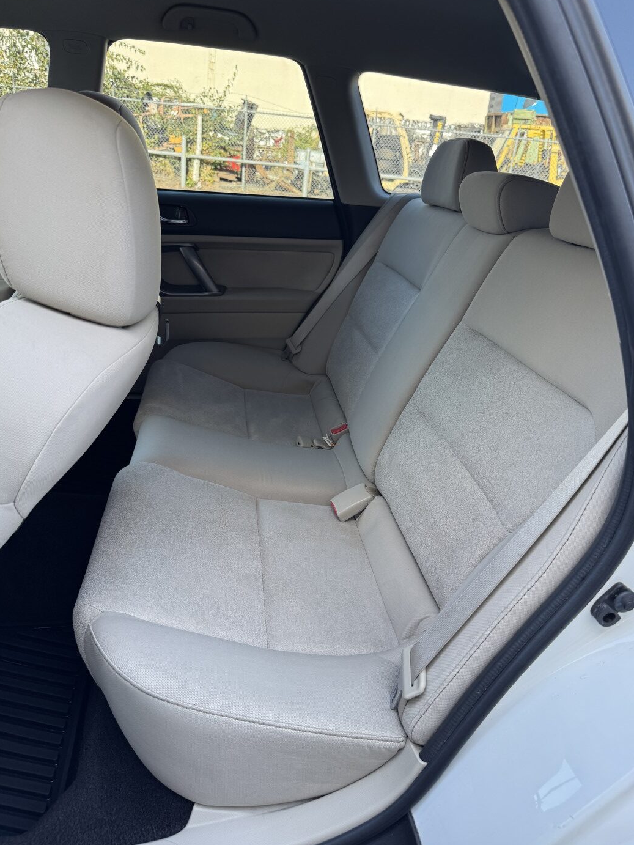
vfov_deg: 69.4
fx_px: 610
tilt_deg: -21.8
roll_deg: -6.5
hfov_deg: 54.9
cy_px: 411
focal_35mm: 25
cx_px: 309
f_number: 1.78
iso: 64
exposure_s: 1/121
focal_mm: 6.76
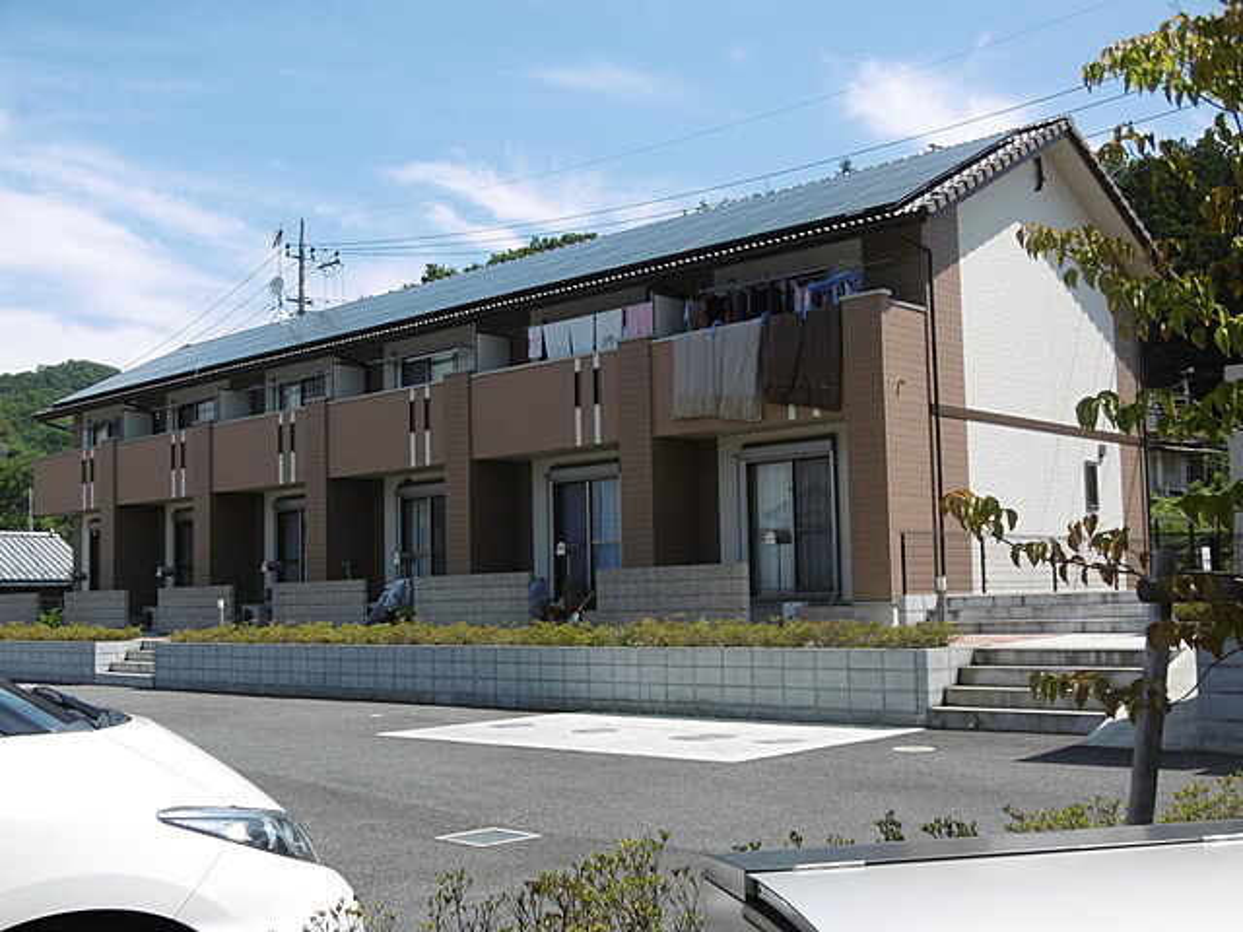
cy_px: 466
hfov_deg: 43.9
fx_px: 1544
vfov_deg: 33.6
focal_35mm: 43
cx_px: 622
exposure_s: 1/800
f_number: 3.8
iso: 100
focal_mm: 7.7
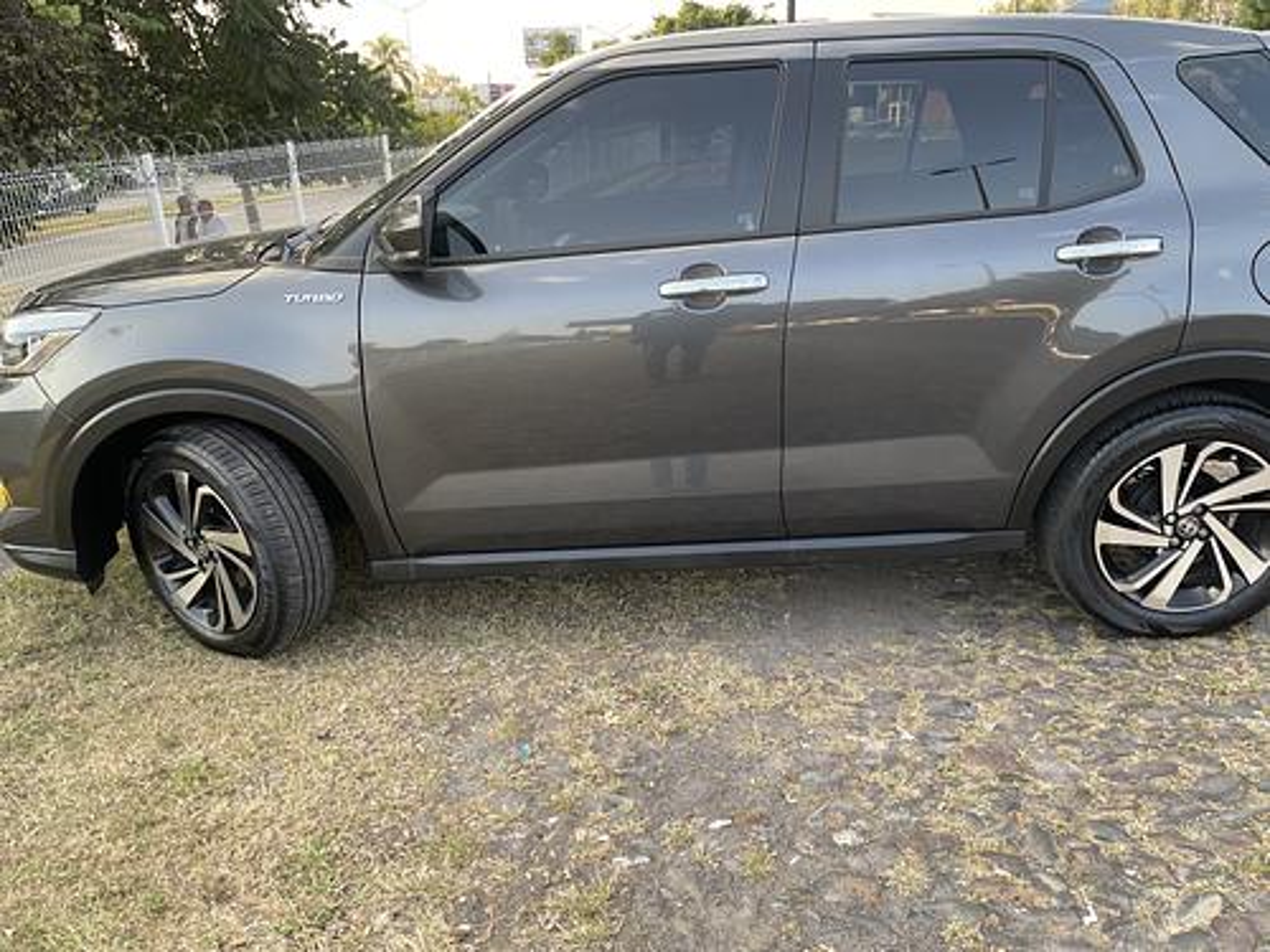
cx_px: 635
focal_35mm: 26
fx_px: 954
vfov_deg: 53.1
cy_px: 476
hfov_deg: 67.3
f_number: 1.6
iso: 50
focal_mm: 4.2
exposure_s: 1/121
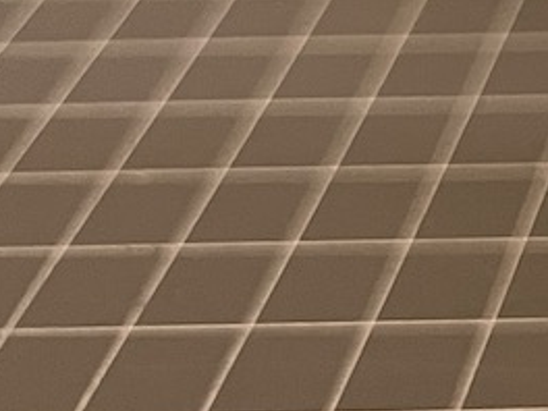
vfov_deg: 11.0
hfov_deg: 13.0
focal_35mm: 126
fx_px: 1995
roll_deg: +1.7
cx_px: 1183
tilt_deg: -26.5
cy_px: -336
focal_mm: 5.7
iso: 500
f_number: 1.5
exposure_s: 1/50
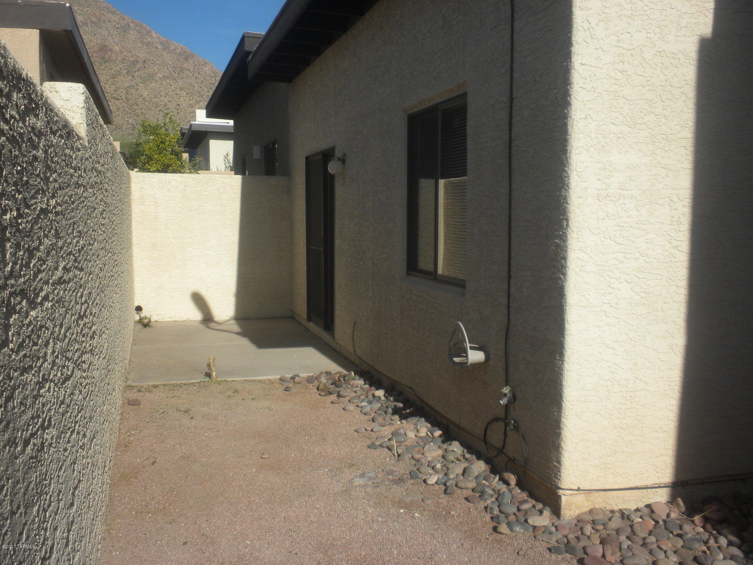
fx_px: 805
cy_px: 282
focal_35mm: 37
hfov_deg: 50.1
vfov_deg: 38.7
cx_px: 376
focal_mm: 6.6
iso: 64
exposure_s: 1/186
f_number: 10
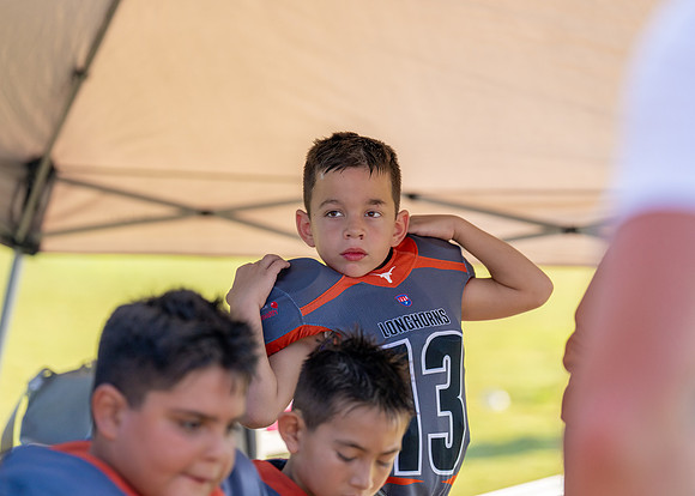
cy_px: 234
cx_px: 361
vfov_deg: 9.6
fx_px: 2965
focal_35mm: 150
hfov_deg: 13.4
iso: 320
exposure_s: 1/2000
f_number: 2.8
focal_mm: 130
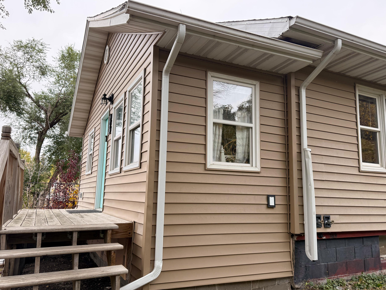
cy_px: 148
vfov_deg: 51.3
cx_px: 191
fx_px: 301
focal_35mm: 27
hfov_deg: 65.3
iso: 100
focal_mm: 6.76
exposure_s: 1/246
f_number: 1.78
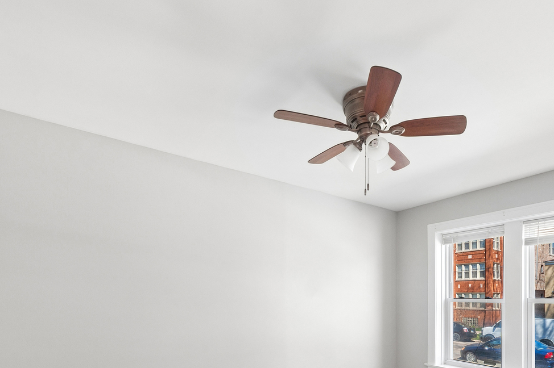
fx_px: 308
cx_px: 348
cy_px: 290
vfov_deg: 57.6
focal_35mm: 20
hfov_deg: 82.3
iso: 400
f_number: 8
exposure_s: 1/40
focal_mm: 12
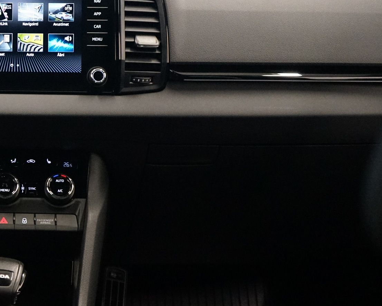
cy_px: 110
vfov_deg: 21.8
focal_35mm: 70
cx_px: -44
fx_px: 791
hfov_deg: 25.1
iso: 6400
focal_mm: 33
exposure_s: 1/160
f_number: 4
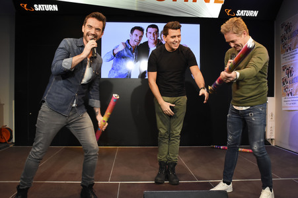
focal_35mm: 27
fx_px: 223
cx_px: 149
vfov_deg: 47.9
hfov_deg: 67.4
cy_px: 99
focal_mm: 18
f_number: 5.6
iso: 1600
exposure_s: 1/60
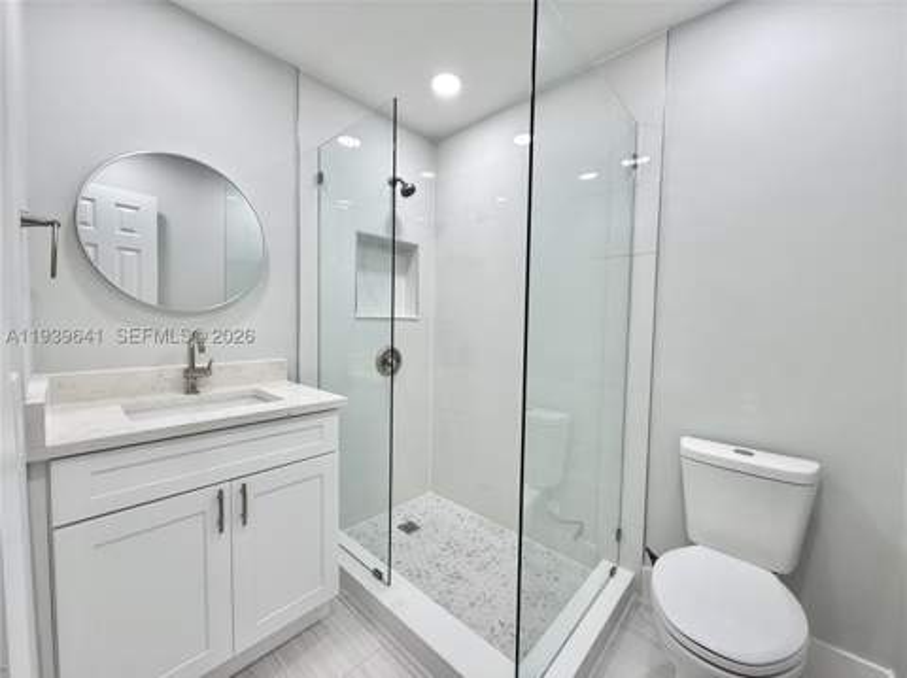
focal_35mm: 14
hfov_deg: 102.1
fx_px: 366
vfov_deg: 85.6
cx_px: 454
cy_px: 339
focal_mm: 2.22
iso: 64
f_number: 2.2
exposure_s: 1/120
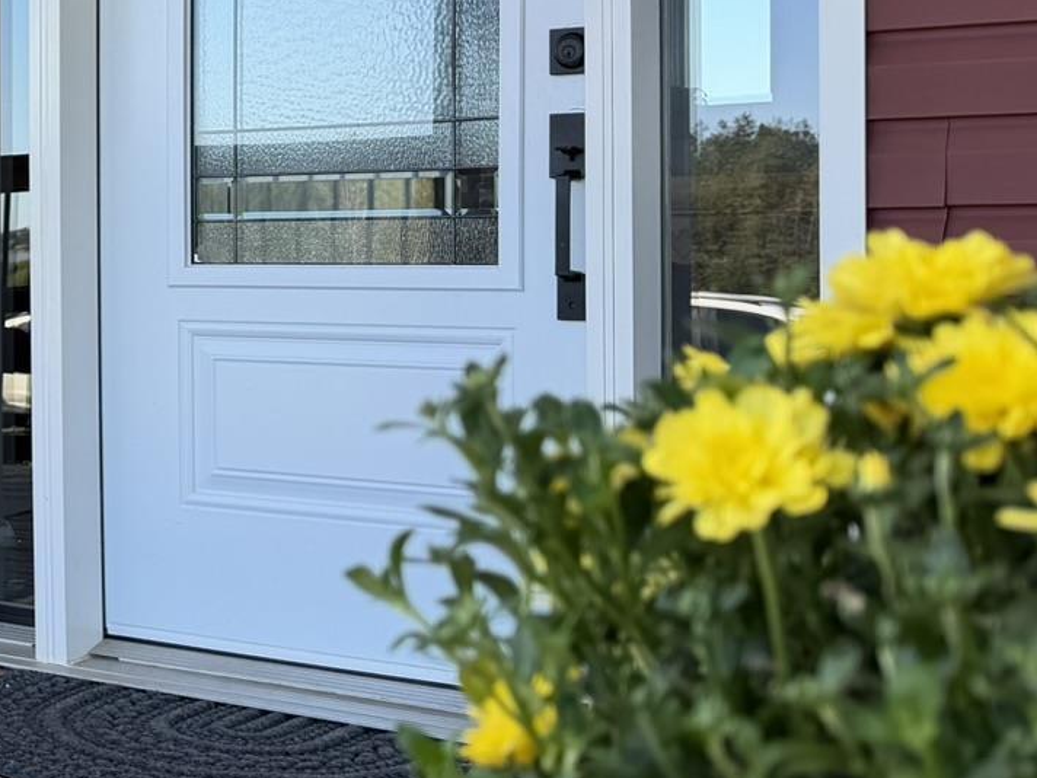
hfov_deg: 24.4
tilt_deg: -0.8
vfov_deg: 21.2
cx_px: -336
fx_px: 2067
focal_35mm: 69
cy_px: 251
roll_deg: +0.2
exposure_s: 1/735
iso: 80
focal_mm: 6.76
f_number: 1.78
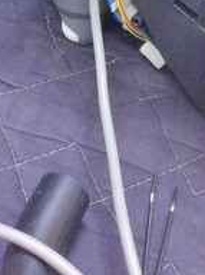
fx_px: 706
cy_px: -84
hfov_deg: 16.3
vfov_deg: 20.2
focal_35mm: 89
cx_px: 184
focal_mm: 3.3
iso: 125
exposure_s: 1/24
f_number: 2.4
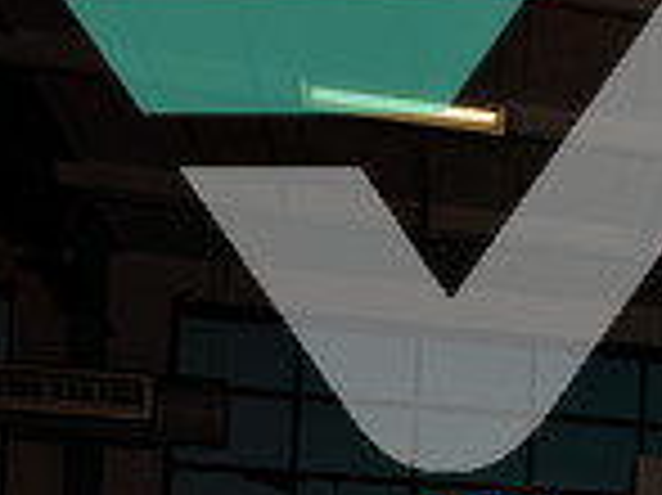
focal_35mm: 91
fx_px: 1739
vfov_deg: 14.9
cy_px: 776
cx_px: 1220
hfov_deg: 17.3
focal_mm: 24
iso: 320
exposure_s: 1/200
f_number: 8
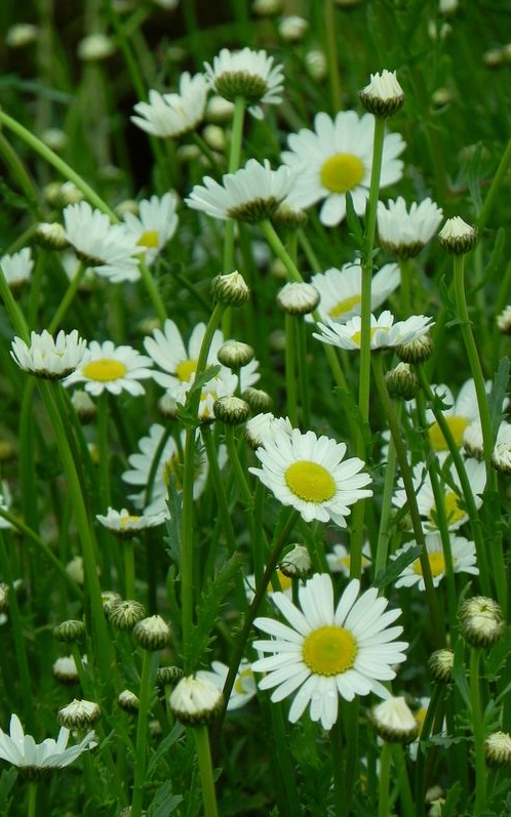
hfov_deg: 3.3
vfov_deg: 5.2
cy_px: 408
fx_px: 8937
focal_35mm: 401
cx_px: 211
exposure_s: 1/320
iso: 160
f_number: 5
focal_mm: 67.2
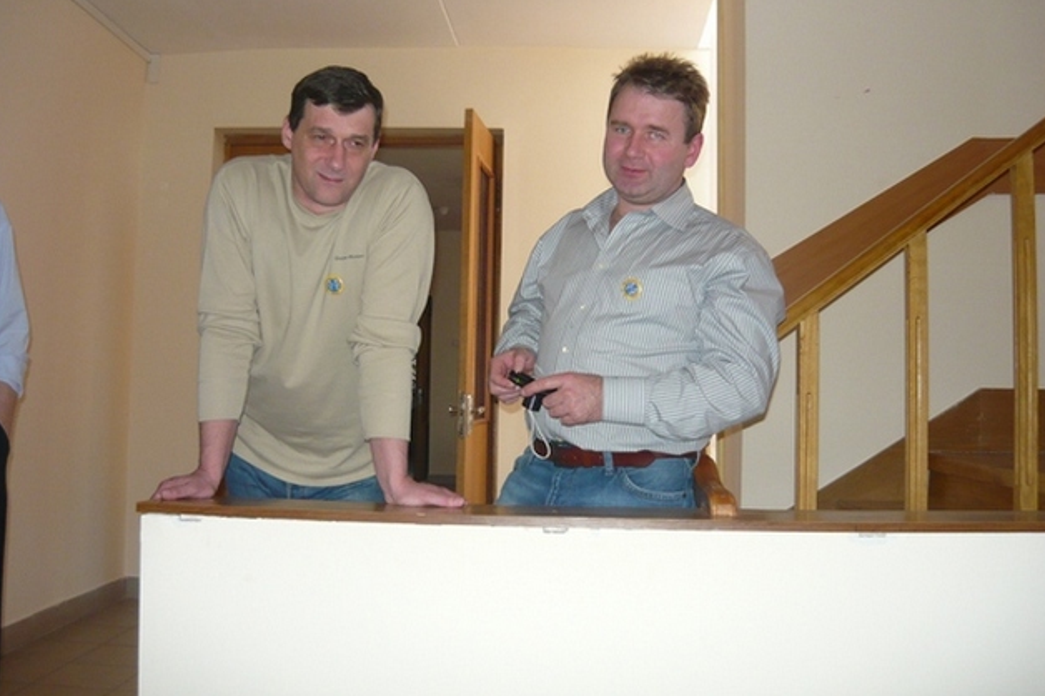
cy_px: 300
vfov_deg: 37.7
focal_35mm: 35
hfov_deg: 54.5
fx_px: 1015
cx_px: 521
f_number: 2.8
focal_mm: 5.5
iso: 200
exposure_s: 1/30
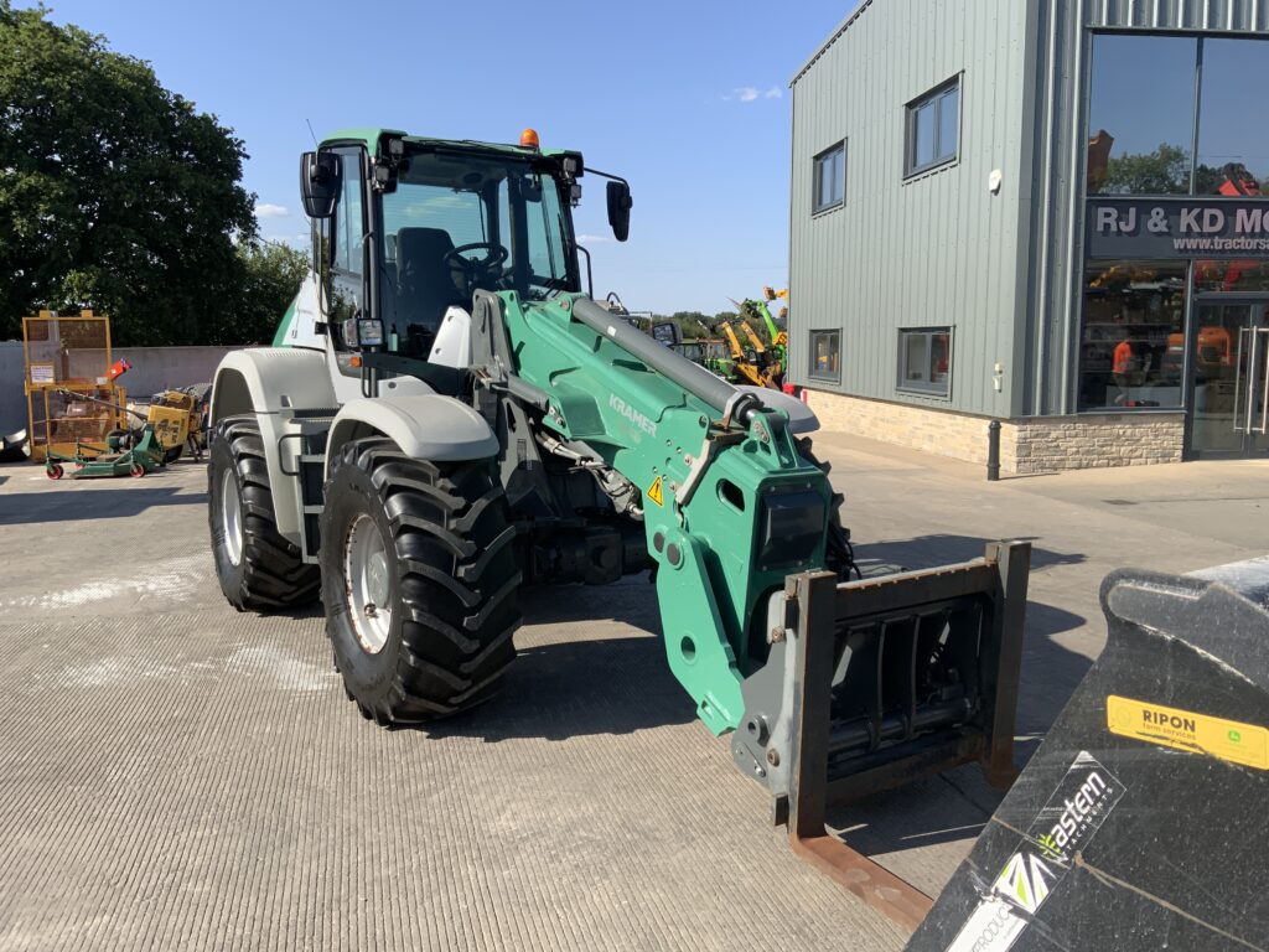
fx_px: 1063
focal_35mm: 29
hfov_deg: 61.7
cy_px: 476
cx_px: 634
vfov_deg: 48.2
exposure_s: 1/1490
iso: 16
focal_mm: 3
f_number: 1.8
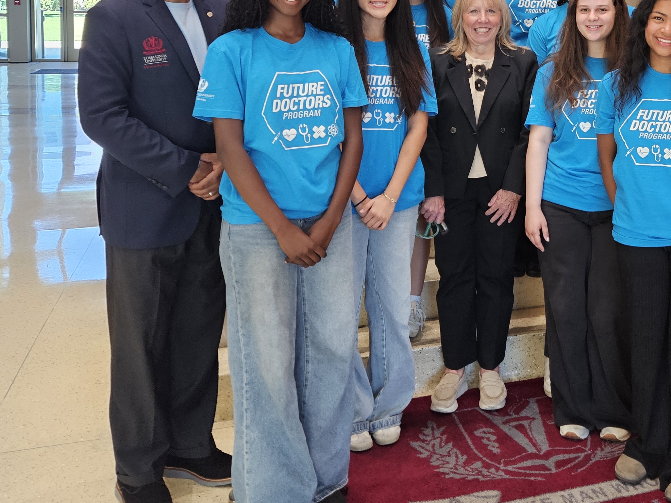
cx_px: 587
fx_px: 892
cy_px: 65
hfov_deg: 38.7
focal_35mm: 46
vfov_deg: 30.3
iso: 200
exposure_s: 1/120
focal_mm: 5.4
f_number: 1.8
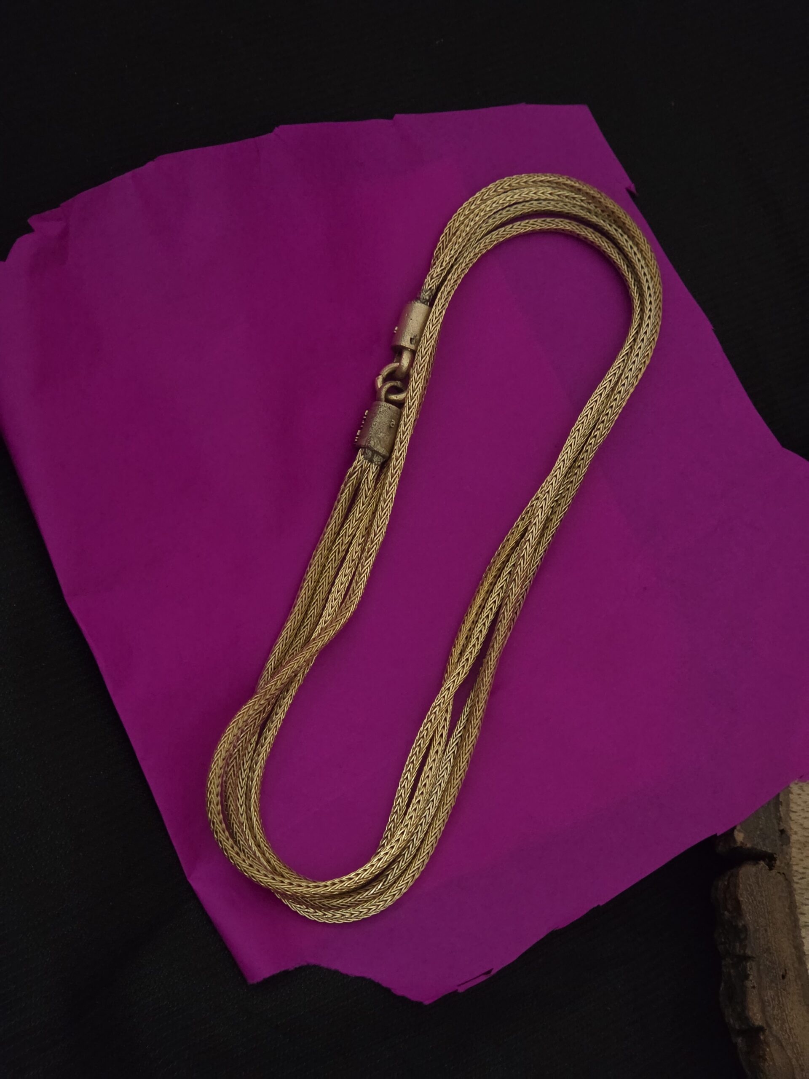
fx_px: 2150
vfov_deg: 28.2
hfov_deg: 21.3
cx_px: 404
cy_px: 540
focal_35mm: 69
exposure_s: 1/100
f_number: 2.4
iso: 500
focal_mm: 7
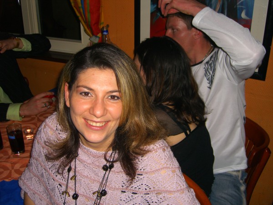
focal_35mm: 38
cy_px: 102
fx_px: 300
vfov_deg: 37.7
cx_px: 136
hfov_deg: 49.0
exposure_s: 1/60
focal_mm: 7.9
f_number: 2.8
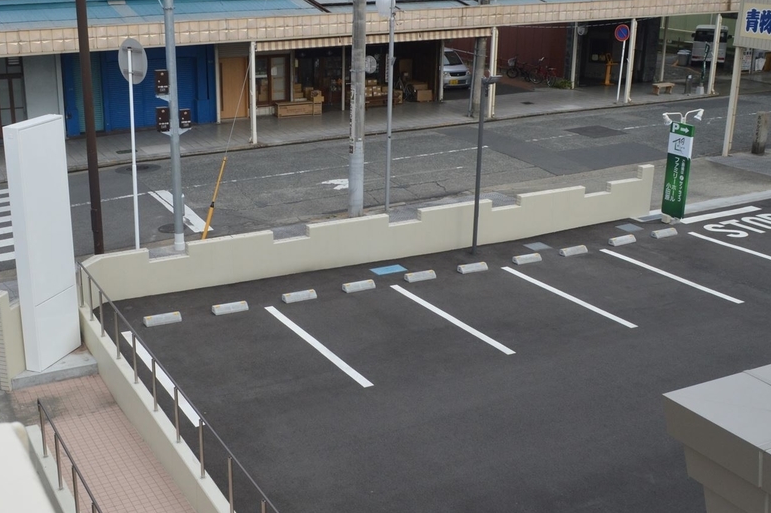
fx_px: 899
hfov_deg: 46.3
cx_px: 325
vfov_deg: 31.8
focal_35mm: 42
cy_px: 236
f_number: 9
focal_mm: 18
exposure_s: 1/320
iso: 400
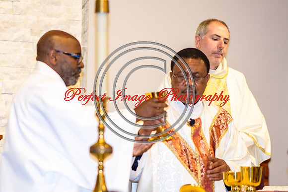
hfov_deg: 10.1
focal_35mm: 204
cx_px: 107
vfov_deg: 6.7
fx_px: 1635
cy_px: 117
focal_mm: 105
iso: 100
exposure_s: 1/100
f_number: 1.6
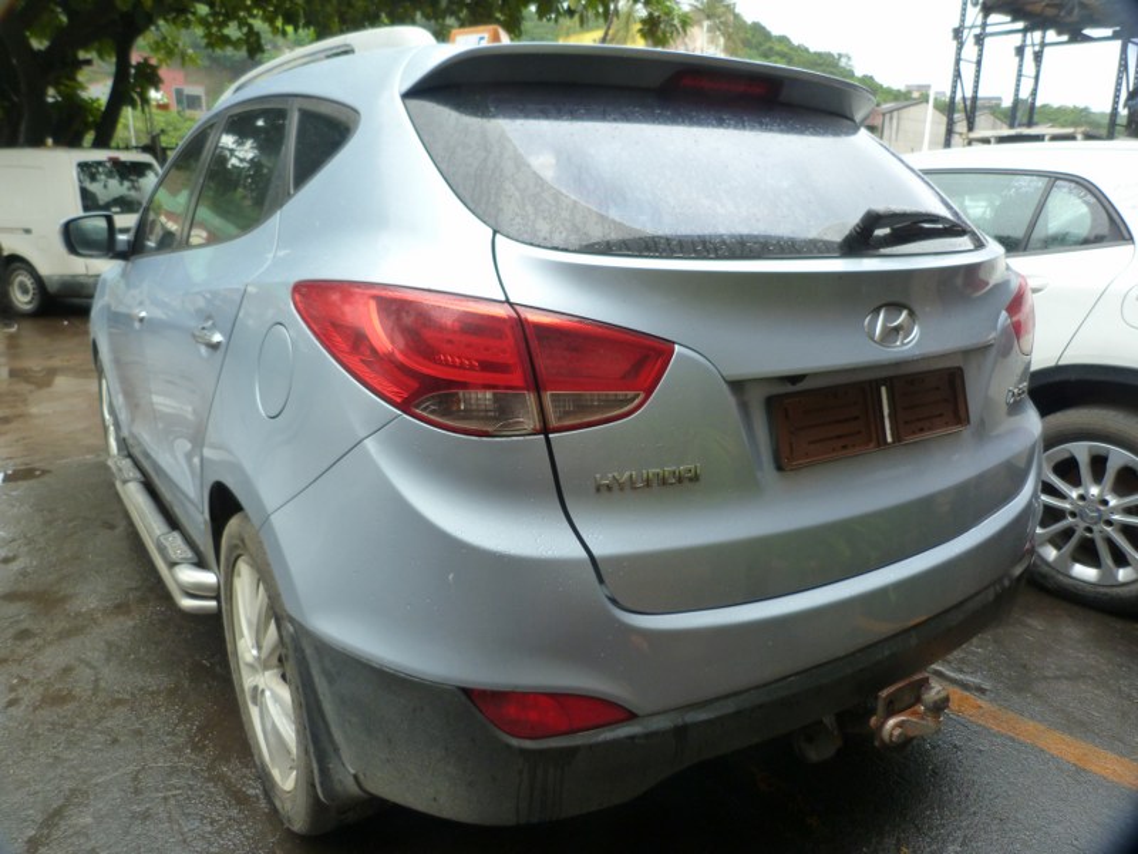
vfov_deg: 54.9
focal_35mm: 25
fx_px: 822
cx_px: 569
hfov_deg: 69.4
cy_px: 427
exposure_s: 1/80
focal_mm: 4.5
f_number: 2.8
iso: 125
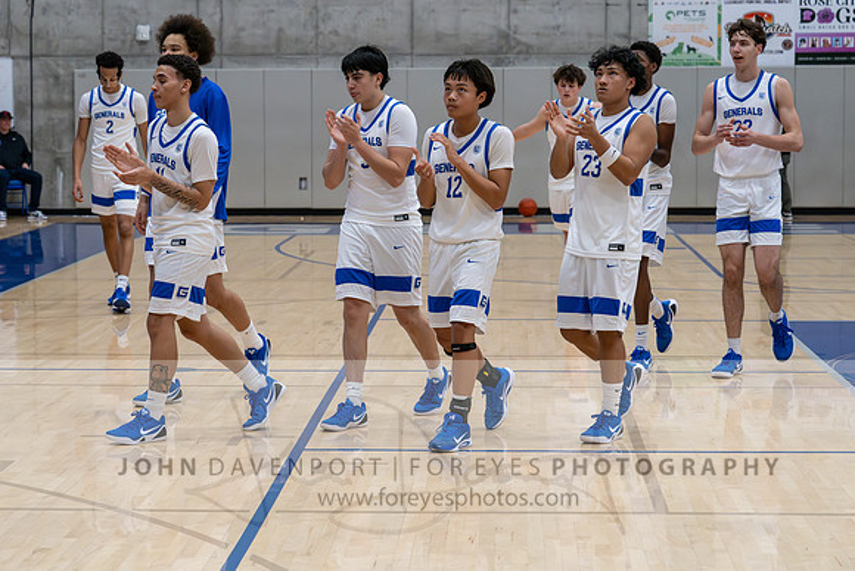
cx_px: 349
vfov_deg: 13.9
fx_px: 2344
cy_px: 268
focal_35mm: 99
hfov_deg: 20.6
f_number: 4
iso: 8000
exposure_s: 1/1000
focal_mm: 70
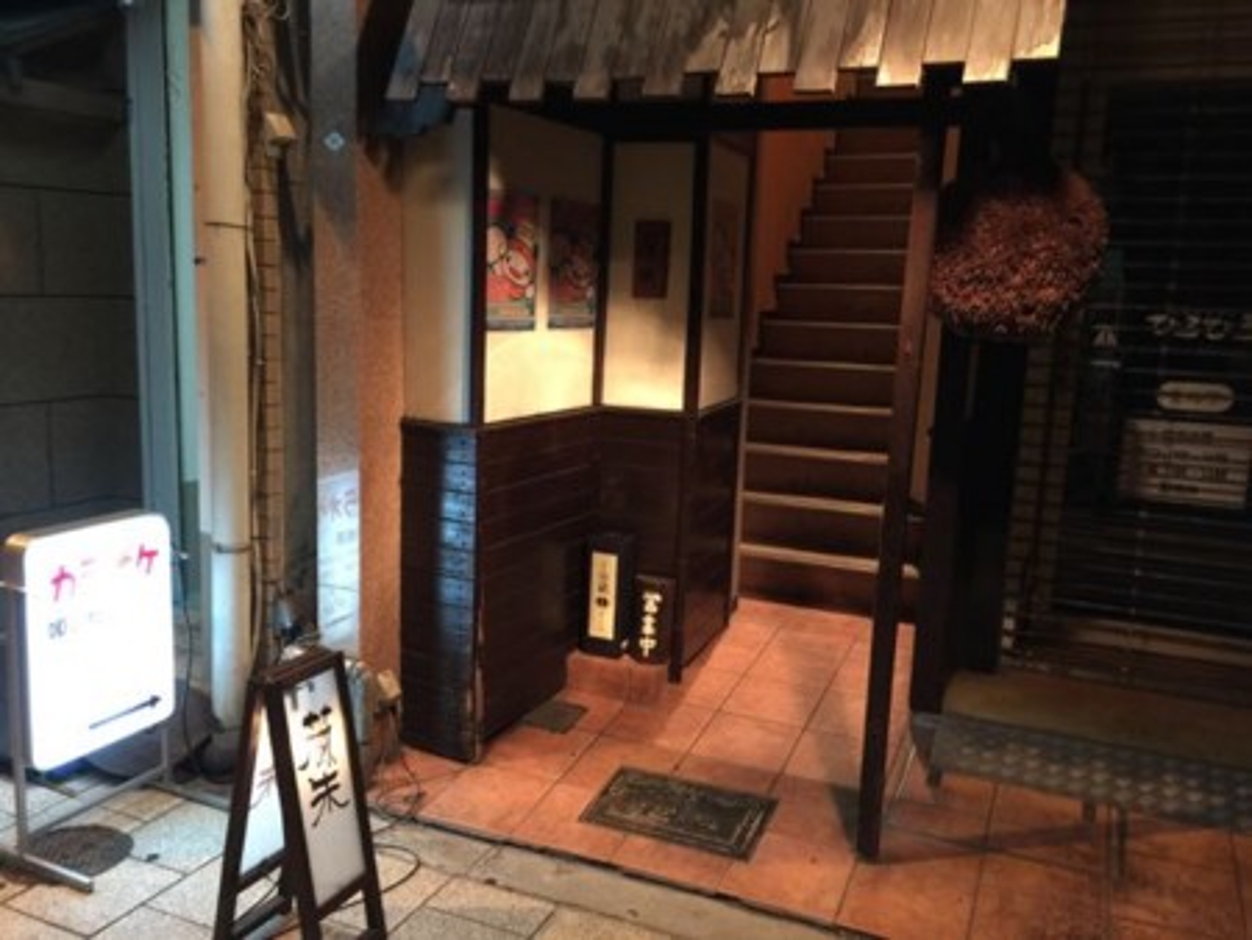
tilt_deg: -9.0
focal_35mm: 29
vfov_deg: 48.3
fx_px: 1049
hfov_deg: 61.6
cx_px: 626
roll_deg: -2.5
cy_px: 470
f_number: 2.2
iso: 64
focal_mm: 4.15
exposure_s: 1/4
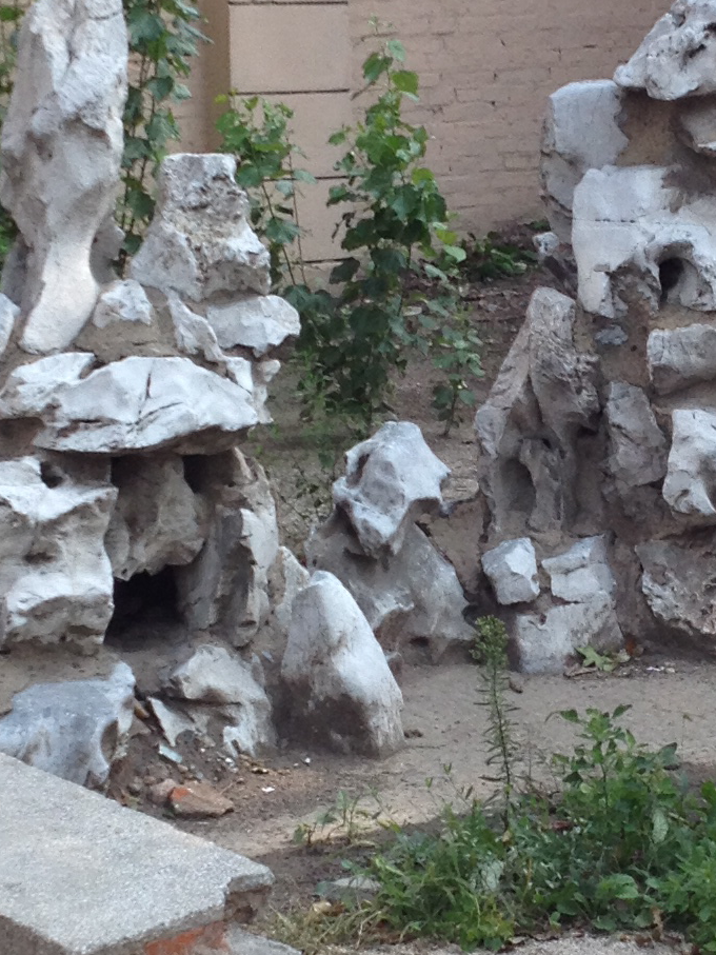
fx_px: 3476
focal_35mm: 126
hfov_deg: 11.7
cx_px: 511
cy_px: 513
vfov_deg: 15.6
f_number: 2.4
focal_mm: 4.28
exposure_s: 1/409
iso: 50
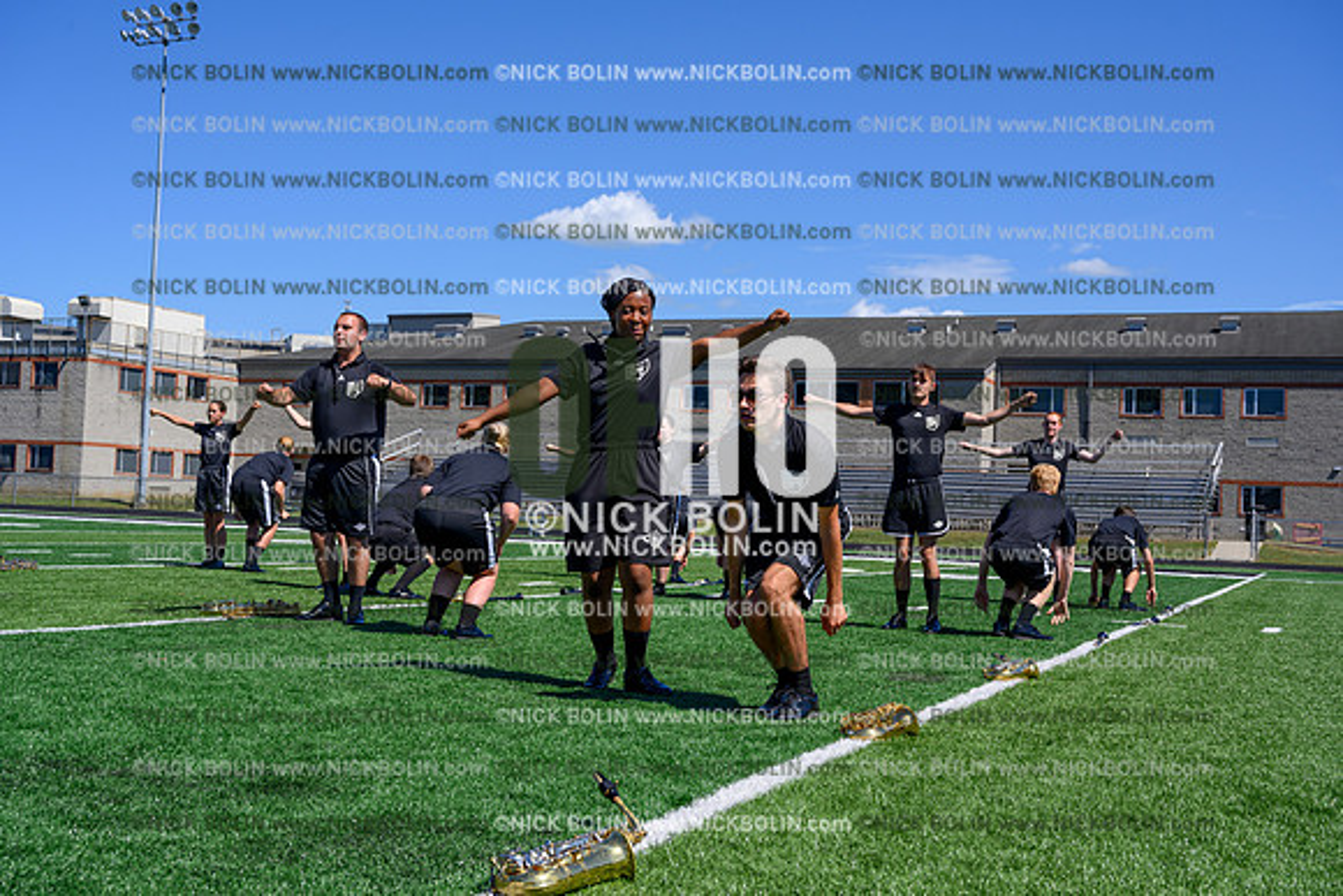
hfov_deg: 48.4
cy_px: 448
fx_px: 1493
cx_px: 672
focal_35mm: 40
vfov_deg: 33.4
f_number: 8
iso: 160
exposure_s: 1/640
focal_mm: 40
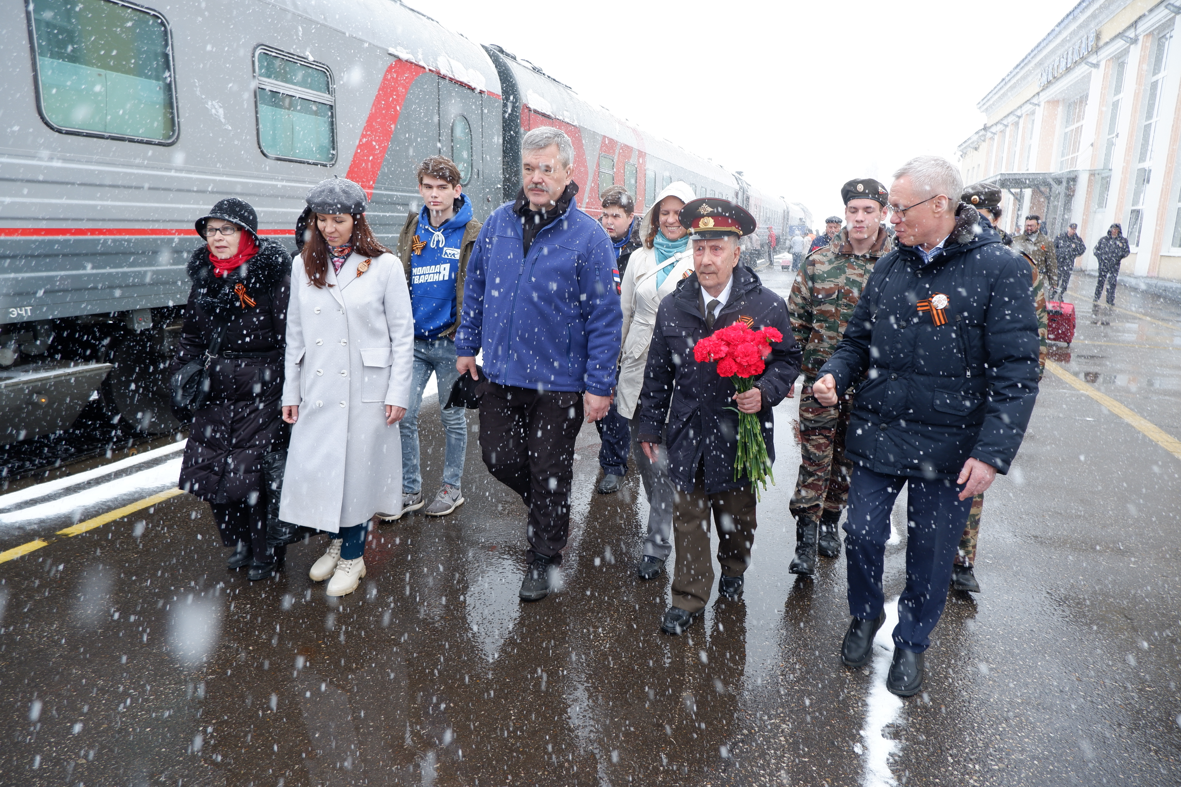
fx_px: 754
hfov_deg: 76.1
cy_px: 394
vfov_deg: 55.1
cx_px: 590
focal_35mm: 23
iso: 200
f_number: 3.5
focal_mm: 15
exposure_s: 1/240
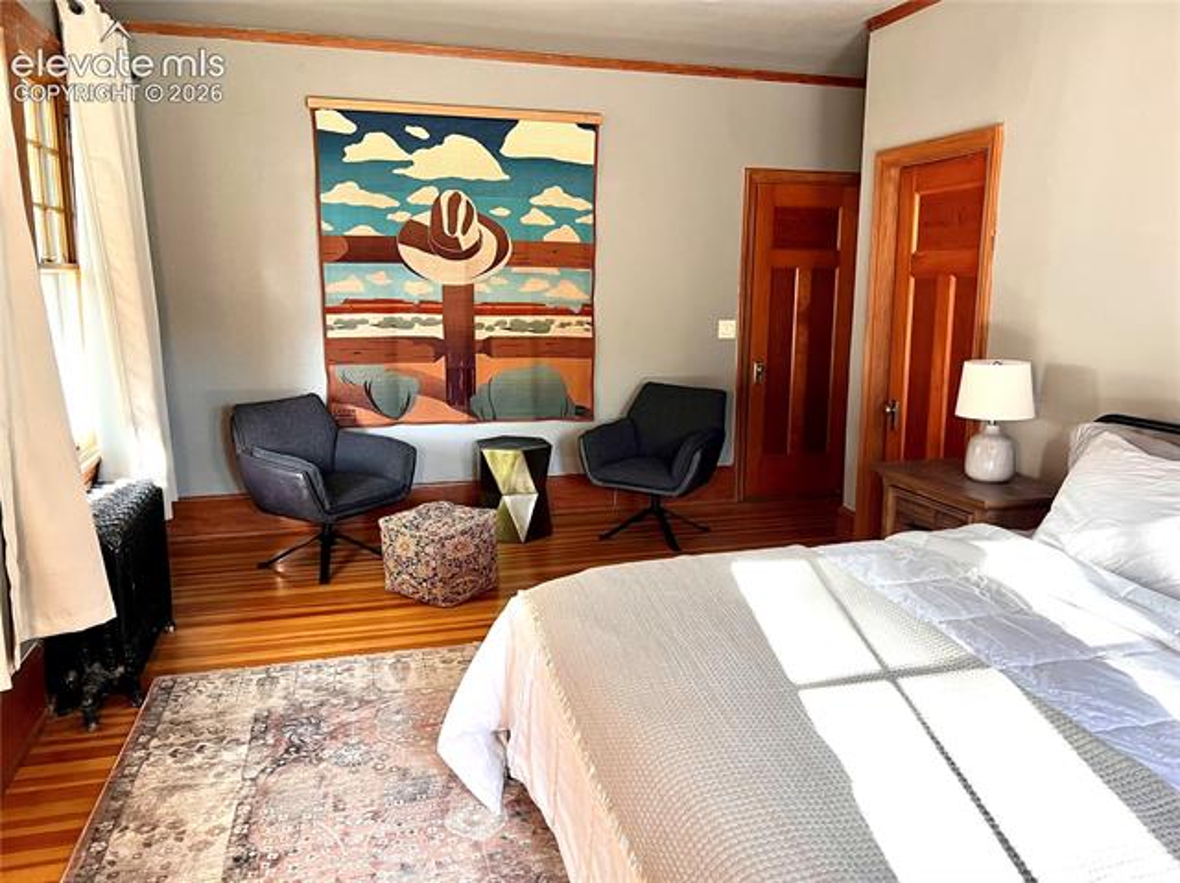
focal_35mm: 26
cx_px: 590
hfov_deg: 67.3
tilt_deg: -10.0
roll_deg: +0.0
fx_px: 886
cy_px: 442
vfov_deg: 53.0
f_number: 1.5
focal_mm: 5.7
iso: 125
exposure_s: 1/84
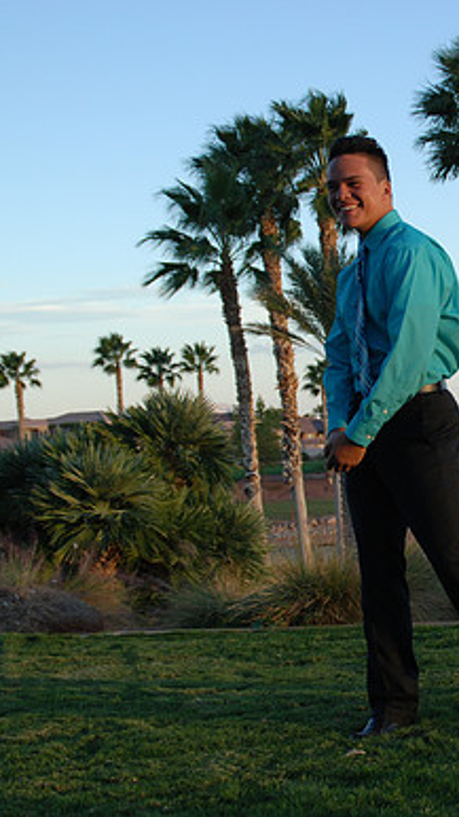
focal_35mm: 83
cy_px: 407
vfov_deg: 25.7
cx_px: 571
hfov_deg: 14.1
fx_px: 1792
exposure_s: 1/250
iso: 200
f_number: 4.2
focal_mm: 35
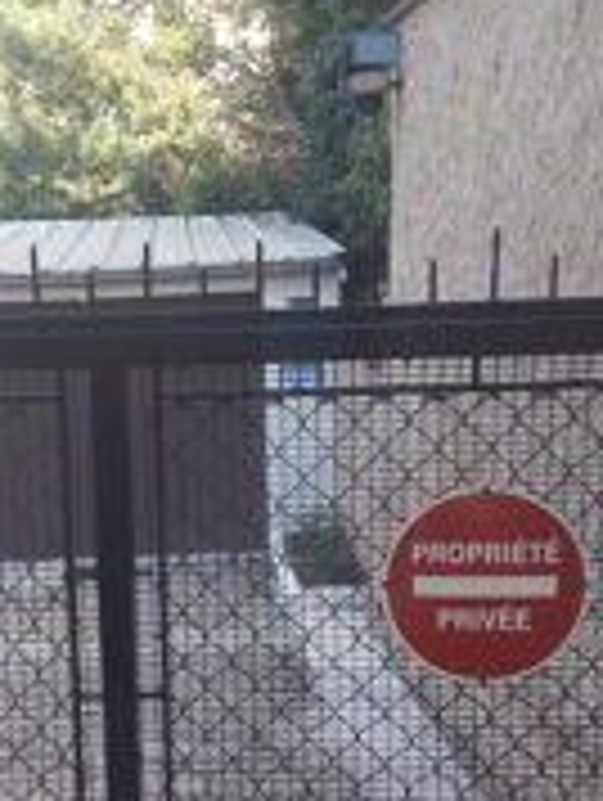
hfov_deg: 21.8
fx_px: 1552
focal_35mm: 67
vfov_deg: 28.6
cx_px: 171
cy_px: 574
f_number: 1.9
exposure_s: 1/176
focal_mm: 3.7
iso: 40
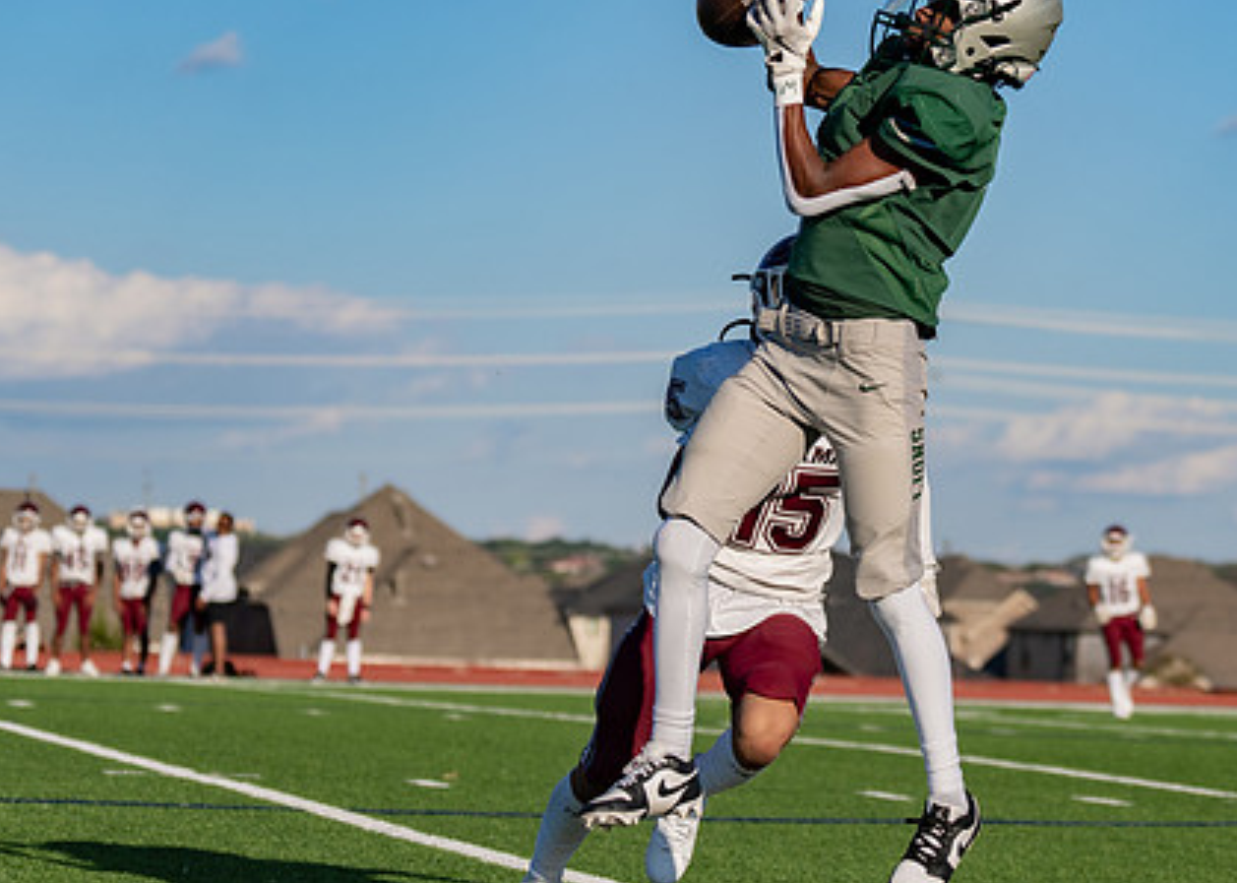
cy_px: 474
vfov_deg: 10.0
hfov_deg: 13.9
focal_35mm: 144
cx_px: 918
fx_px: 5057
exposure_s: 1/3200
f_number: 2.8
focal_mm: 70
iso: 100
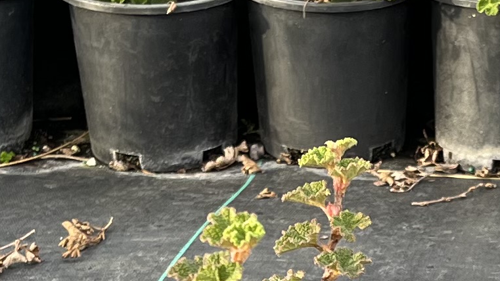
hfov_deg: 14.1
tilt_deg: -23.9
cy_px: 402
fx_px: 1989
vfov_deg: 8.0
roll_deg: +0.2
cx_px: 520
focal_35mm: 150
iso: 40
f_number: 1.6
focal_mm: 5.1
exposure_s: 1/229
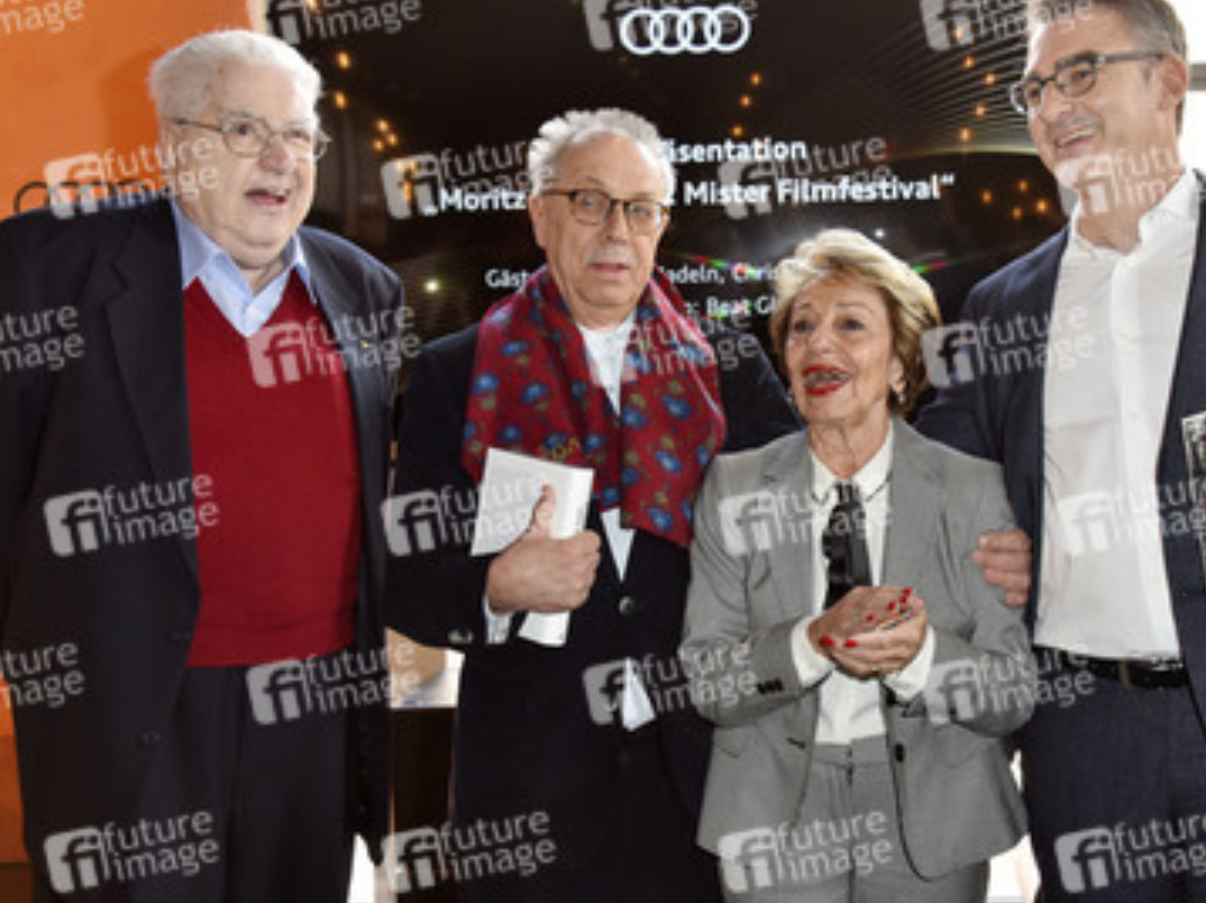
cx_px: 716
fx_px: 1602
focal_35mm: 46
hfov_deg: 41.1
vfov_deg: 31.5
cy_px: 431
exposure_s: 1/125
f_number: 5.6
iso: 800
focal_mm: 38
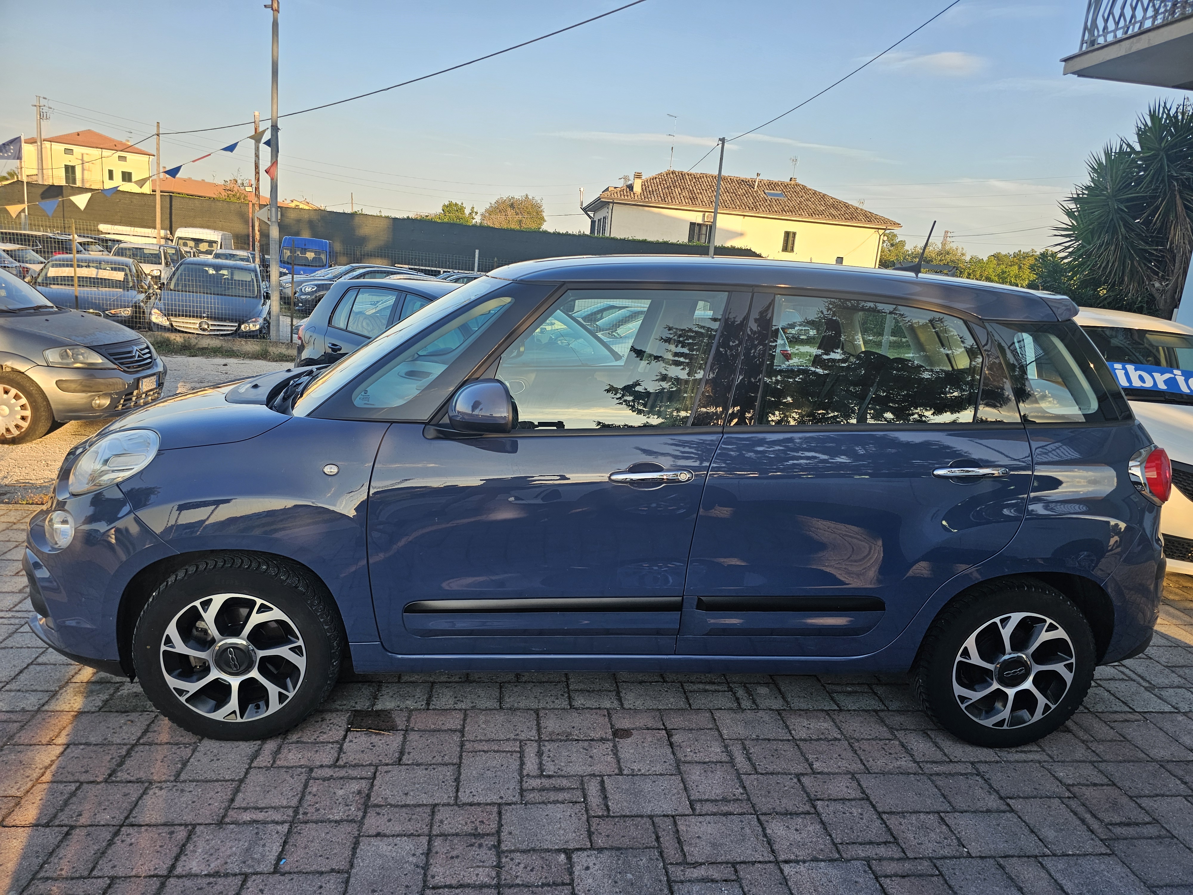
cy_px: 448
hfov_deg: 73.9
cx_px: 596
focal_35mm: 23
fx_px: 793
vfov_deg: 58.9
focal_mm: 6.3
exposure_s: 1/180
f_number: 1.7
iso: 16
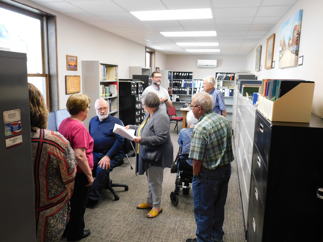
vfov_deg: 49.7
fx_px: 261
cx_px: 162
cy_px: 121
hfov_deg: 63.4
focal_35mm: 28
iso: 280
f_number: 3.2
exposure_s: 1/30
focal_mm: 4.9
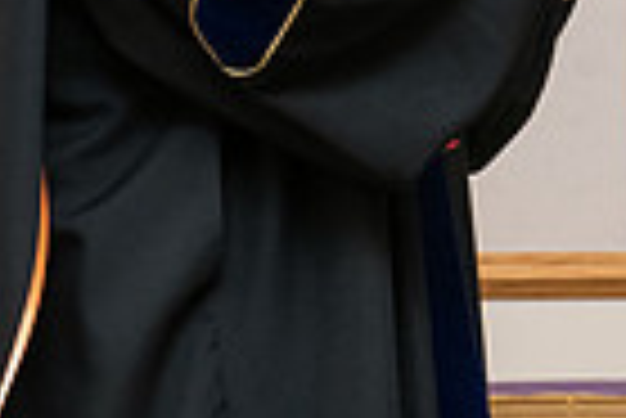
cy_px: -173
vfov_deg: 5.3
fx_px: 4491
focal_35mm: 258
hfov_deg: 7.9
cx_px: 865
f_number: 5.6
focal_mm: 62
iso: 2000
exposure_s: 1/200
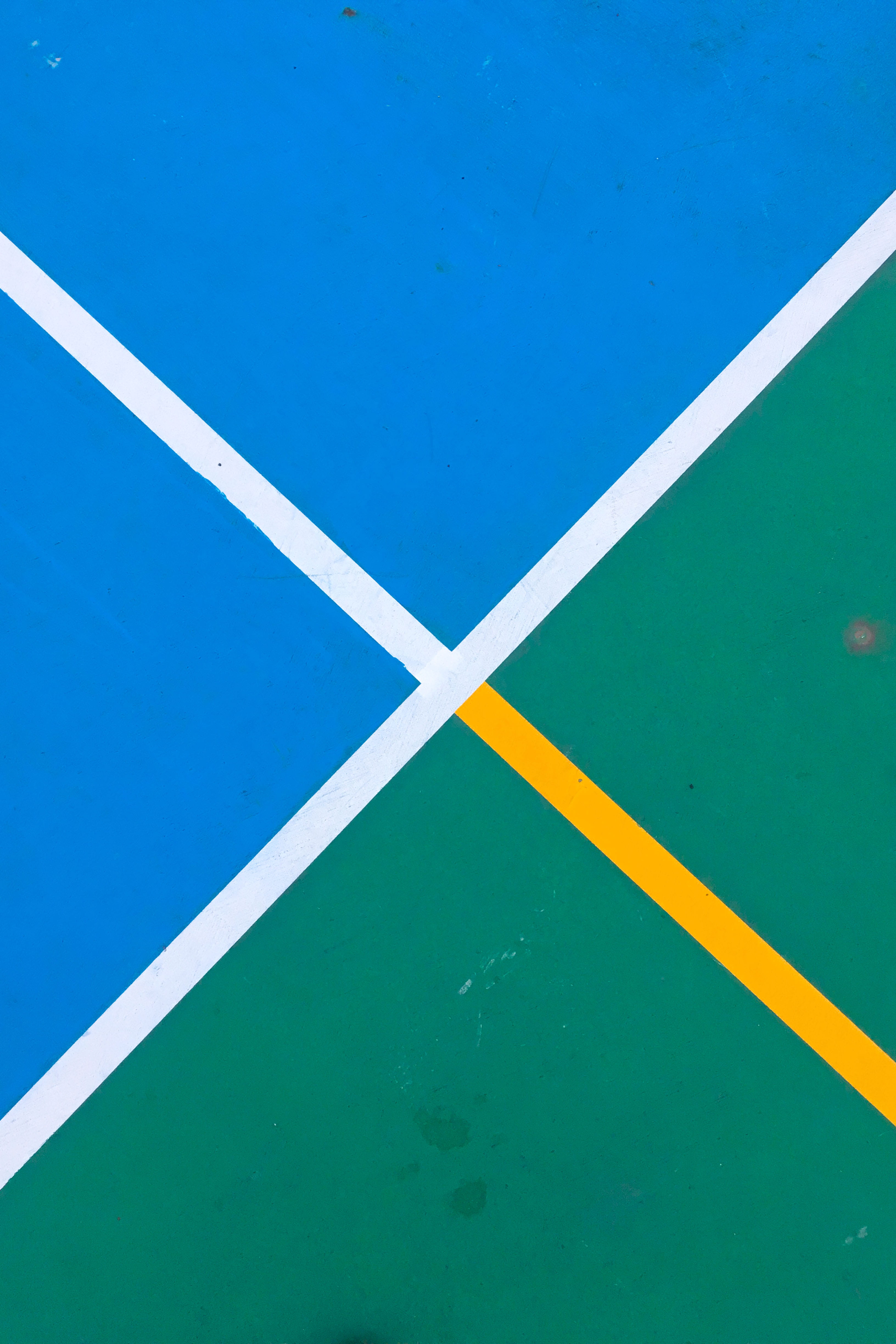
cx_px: 448
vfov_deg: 25.7
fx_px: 2949
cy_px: 672
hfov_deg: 17.3
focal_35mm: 79
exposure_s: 1/110
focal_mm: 52.7
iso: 1600
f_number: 4
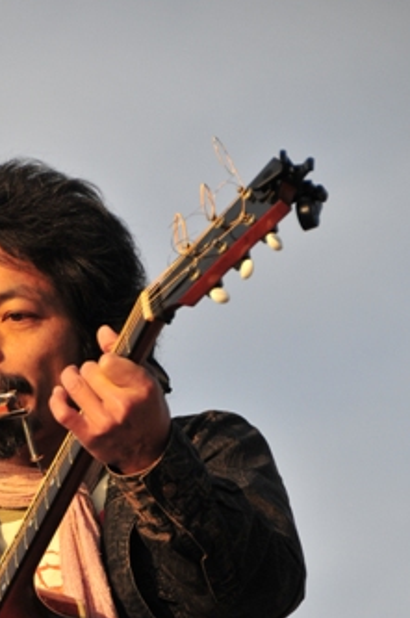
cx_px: 38
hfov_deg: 4.5
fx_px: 5191
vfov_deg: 6.8
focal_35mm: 303
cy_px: 566
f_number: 5.3
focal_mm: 105
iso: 320
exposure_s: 1/1600
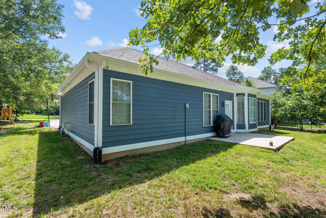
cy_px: 109
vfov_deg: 73.7
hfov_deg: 96.7
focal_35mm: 16
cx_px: 163
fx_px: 145
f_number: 7.1
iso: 200
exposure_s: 1/160
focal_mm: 16
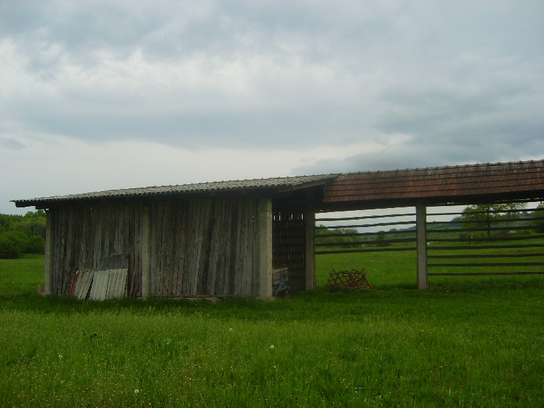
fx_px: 550
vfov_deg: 40.7
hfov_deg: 52.6
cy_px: 204
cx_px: 272
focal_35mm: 35
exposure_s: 1/180
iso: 50
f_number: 2.8
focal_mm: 5.8
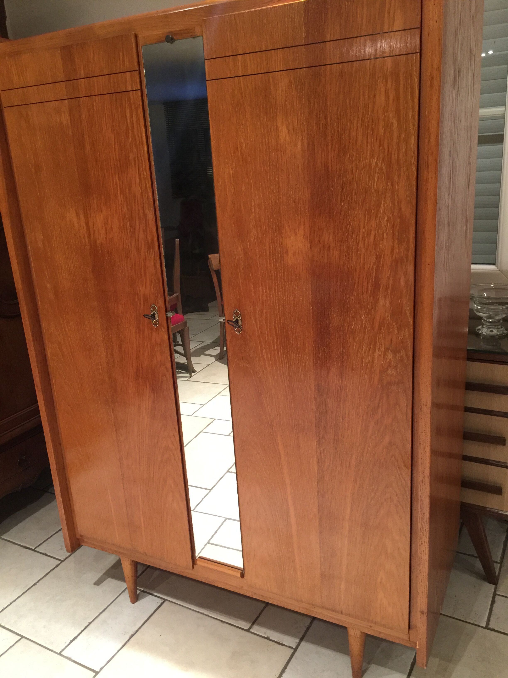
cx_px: 254
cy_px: 339
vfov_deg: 61.7
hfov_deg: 48.2
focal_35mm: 29
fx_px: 567
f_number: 2.2
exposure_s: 1/10
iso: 125
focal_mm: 4.15
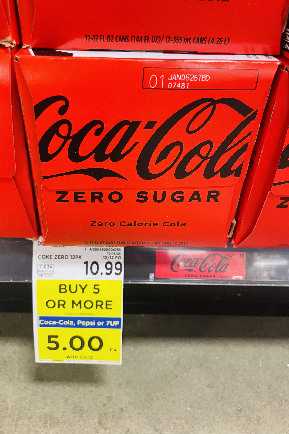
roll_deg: -1.2
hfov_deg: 46.3
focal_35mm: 28
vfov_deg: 65.5
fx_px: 337
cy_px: 220
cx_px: 125
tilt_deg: -37.9
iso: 320
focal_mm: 4.2
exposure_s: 1/60
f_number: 1.6
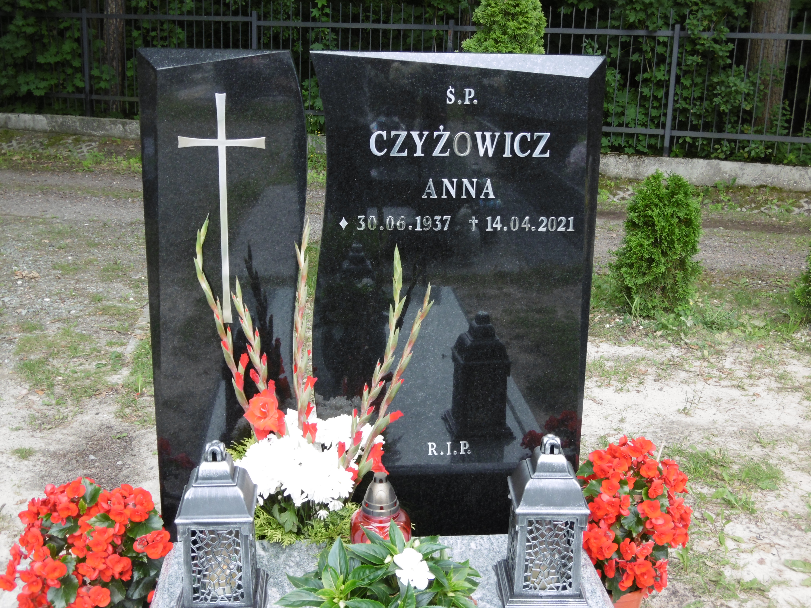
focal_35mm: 43
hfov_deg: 43.9
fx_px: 1007
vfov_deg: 33.6
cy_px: 304
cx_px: 406
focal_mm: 7.7
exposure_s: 1/100
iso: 100
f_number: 3.8
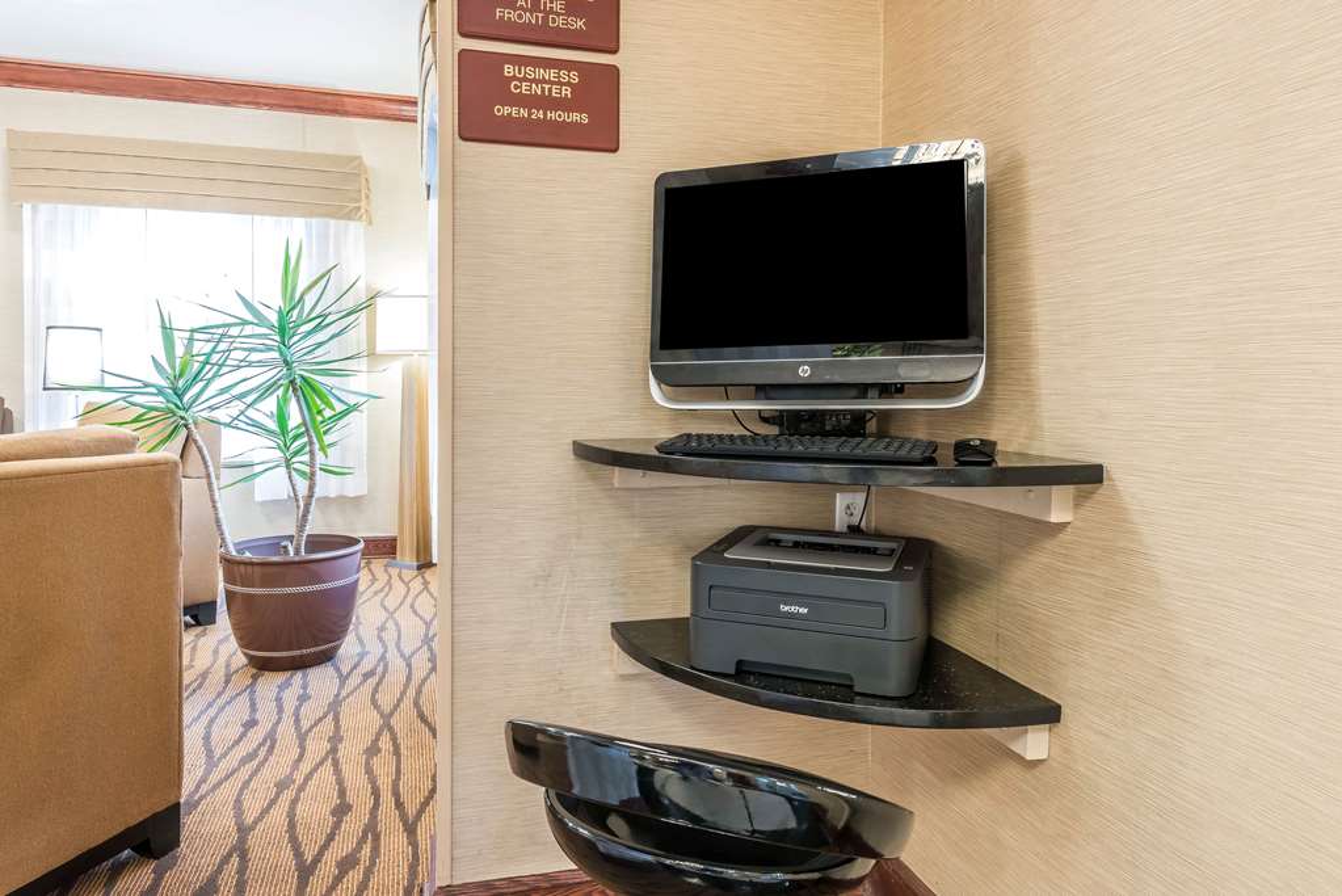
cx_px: 671
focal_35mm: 19
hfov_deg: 86.9
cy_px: 448
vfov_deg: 64.6
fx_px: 709
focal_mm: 19
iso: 400
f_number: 11
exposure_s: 1/1.67
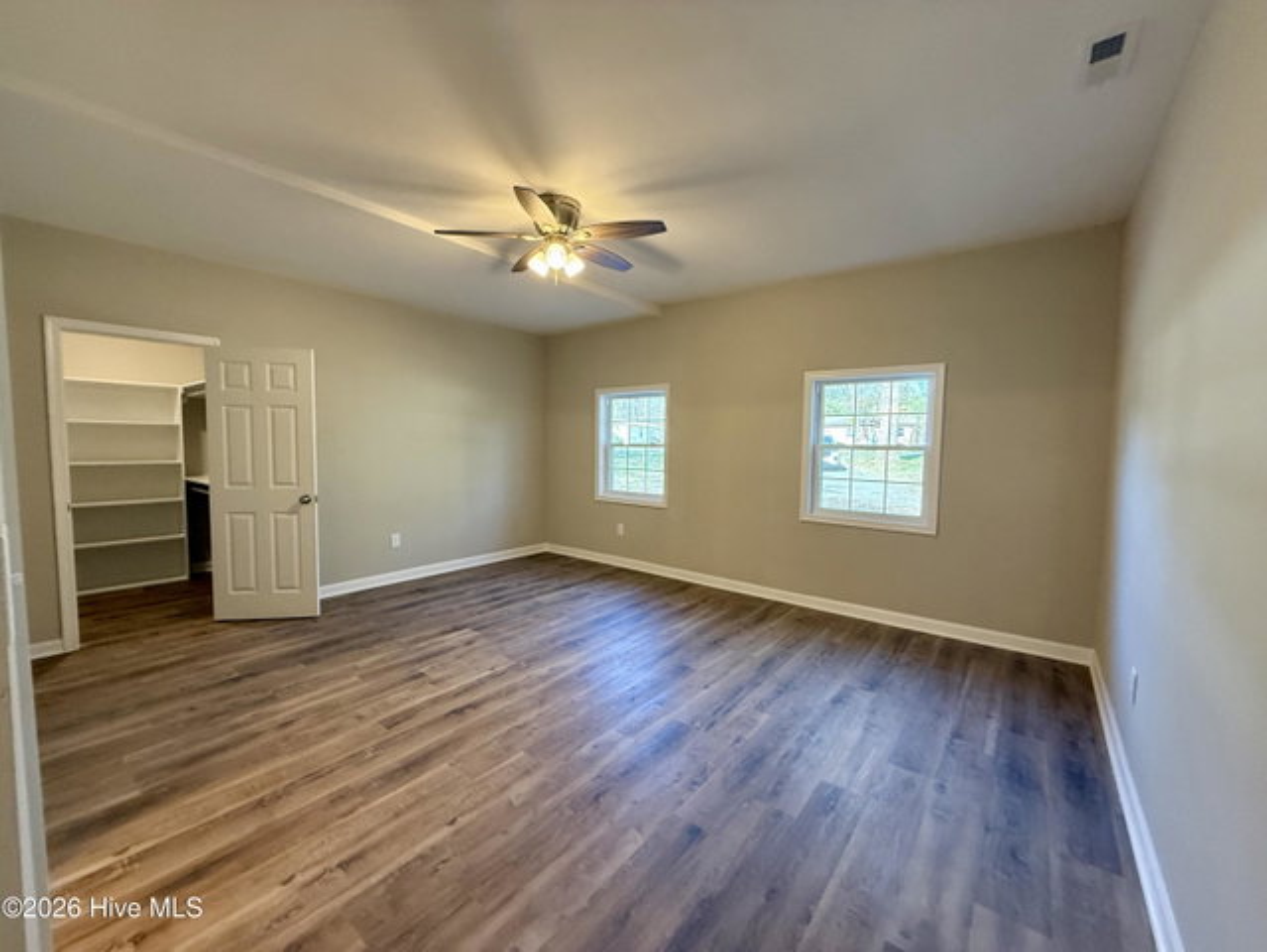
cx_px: 634
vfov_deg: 85.7
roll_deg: -0.8
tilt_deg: -4.8
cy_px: 476
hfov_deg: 102.0
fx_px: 513
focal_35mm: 14
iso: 400
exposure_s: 1/120
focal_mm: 2.22
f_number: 2.2
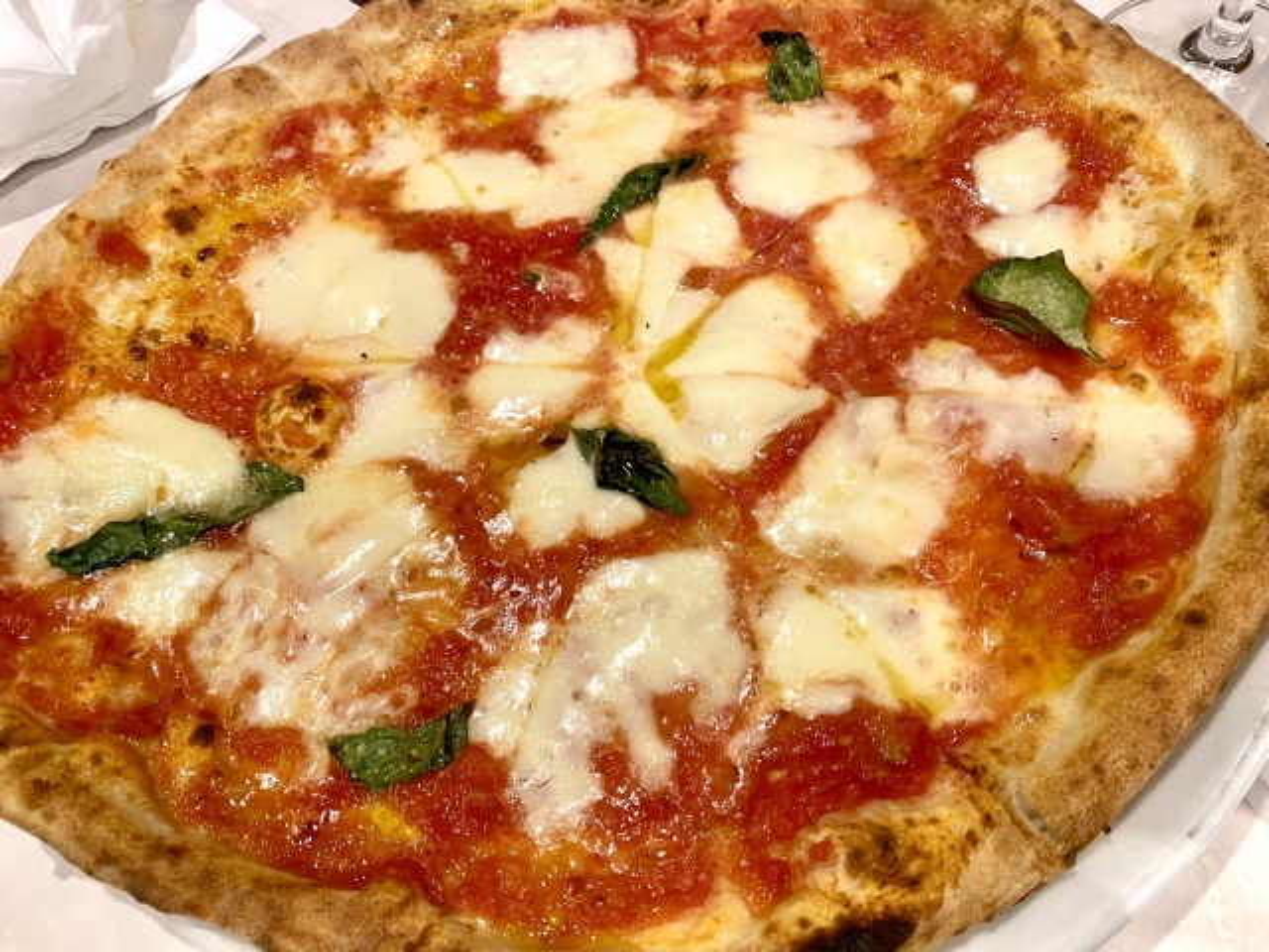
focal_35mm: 26
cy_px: 476
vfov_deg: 53.1
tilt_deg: -61.4
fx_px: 953
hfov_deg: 67.3
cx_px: 634
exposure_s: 1/60
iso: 200
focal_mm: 4.25
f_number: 1.8
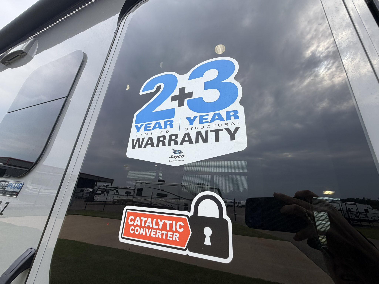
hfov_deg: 102.1
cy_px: 142
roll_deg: -3.3
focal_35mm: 14
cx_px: 190
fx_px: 153
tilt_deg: +18.5
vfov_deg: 85.7
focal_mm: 2.22
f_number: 2.2
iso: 40
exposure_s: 1/502
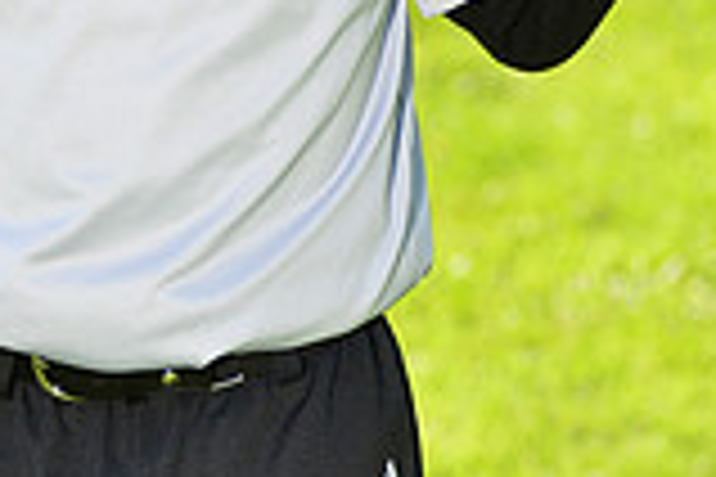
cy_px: -286
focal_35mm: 422
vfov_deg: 3.2
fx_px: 8392
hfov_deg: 4.9
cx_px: 59
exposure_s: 1/250
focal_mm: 116
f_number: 5
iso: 100
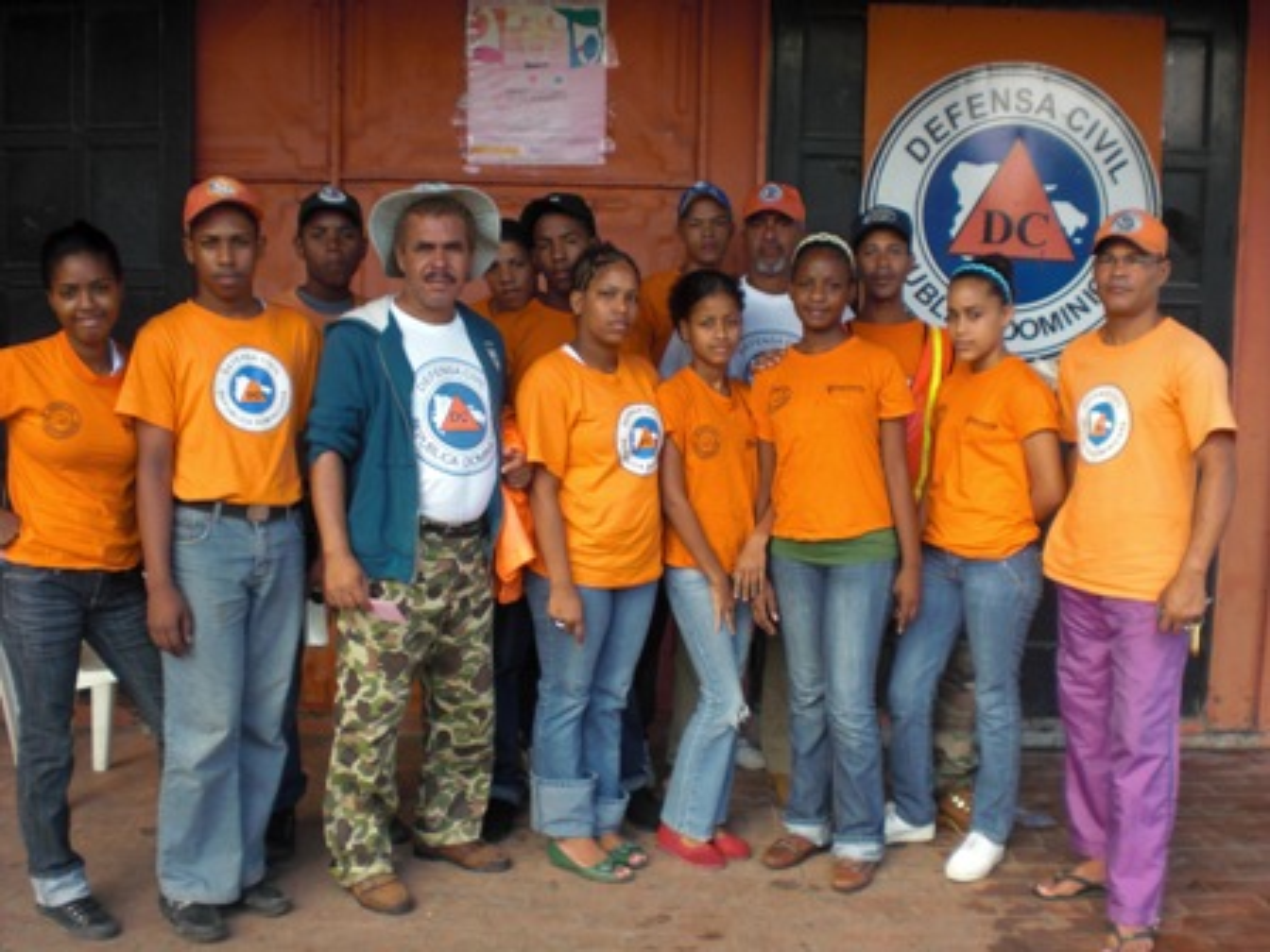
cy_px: 476
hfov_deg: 49.0
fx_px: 1394
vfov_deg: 37.7
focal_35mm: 38
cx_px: 635
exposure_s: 1/160
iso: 64
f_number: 3.1
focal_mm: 6.3
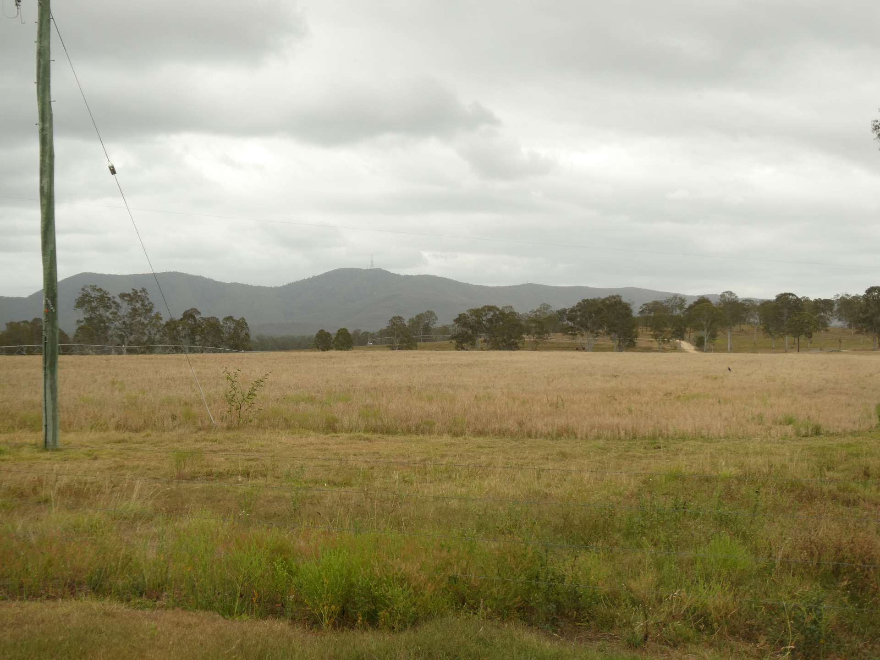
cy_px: 330
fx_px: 1119
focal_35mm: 44
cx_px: 440
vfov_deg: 32.9
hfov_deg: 42.9
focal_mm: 7.8
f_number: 3.9
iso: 80
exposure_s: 1/500
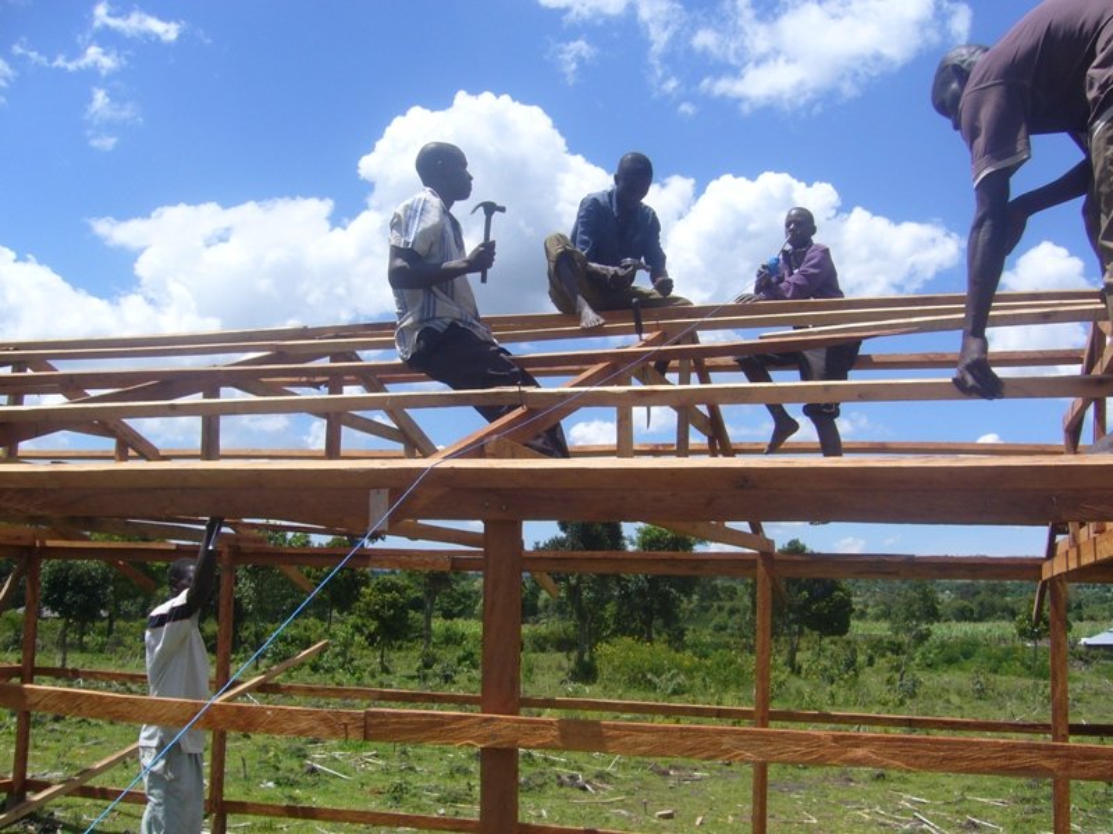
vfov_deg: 40.7
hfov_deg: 52.6
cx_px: 556
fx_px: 1125
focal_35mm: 35
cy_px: 417
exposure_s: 1/400
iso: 80
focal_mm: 5.8
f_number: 5.6
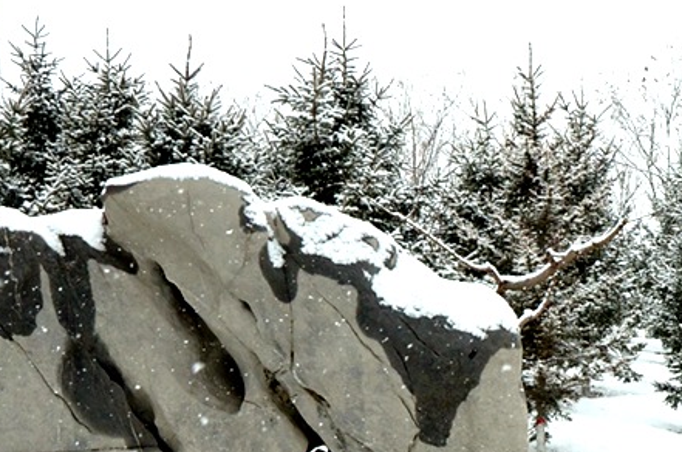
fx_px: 1985
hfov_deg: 19.2
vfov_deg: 12.4
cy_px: 651
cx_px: 601
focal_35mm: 105
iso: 1000
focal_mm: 24
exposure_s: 1/320
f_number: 8
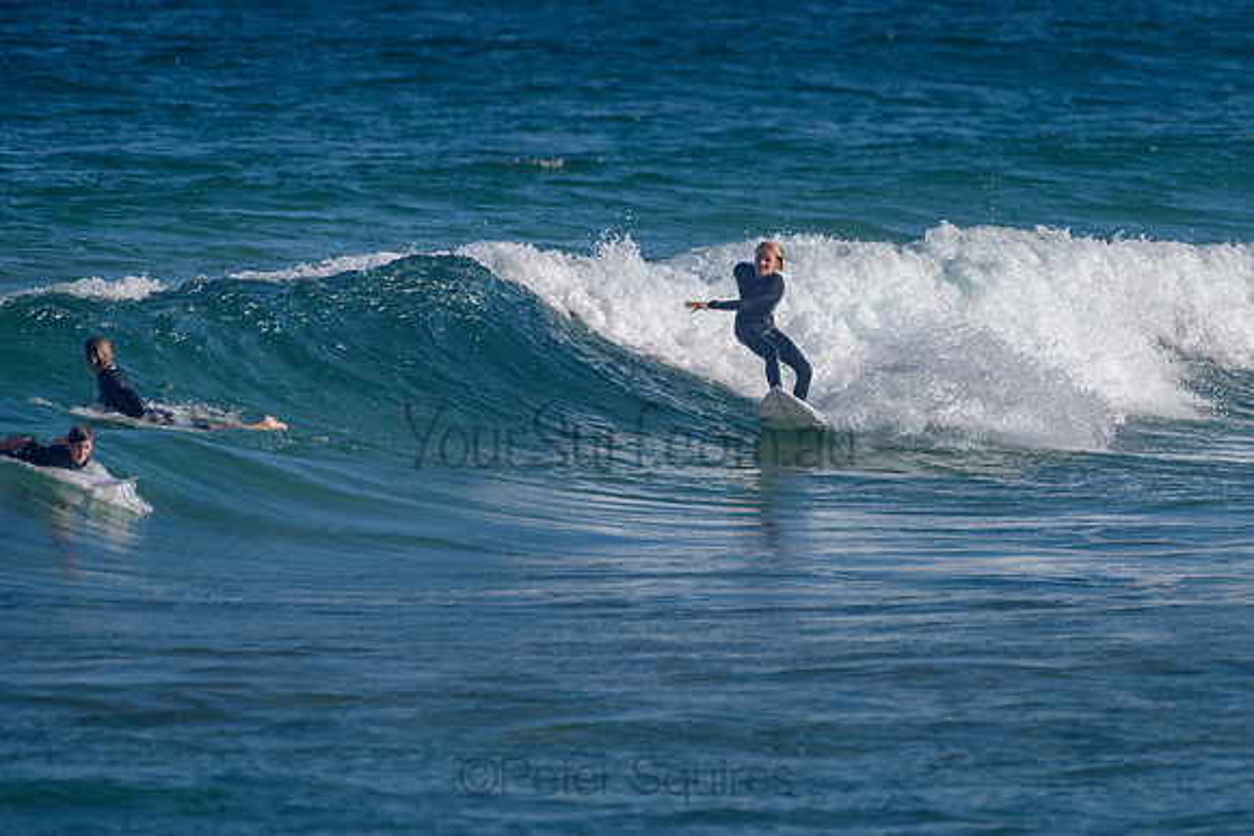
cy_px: 323
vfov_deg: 2.2
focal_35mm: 613
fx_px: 21365
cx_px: 769
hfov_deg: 3.4
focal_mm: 500
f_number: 5.6
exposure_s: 1/2000
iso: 140
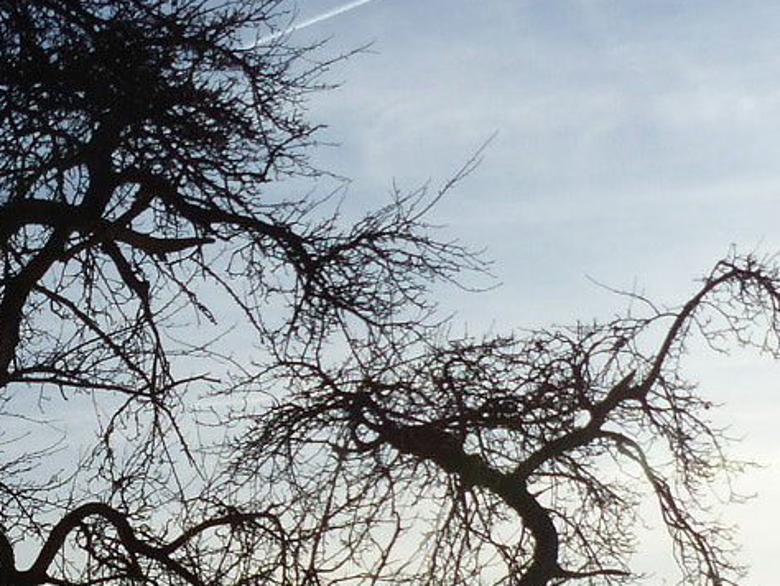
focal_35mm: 108
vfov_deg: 13.6
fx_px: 2435
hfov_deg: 17.7
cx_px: -36
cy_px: 492
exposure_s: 1/1600
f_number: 4.5
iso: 100
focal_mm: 5.8
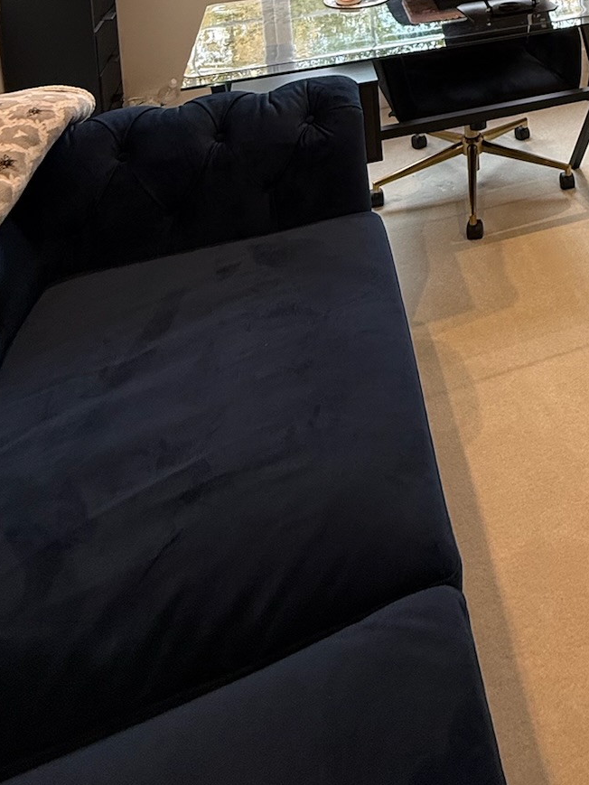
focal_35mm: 33
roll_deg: +1.5
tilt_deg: -7.2
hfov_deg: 39.1
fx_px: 748
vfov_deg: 41.2
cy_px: -123
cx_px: 558
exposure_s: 1/99
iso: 125
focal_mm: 2.22
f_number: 2.2
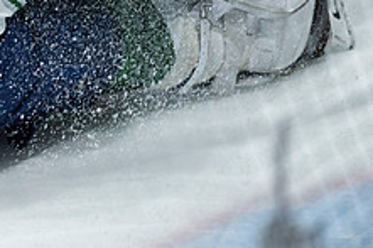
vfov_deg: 0.9
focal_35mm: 1575
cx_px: -113
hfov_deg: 1.3
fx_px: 16306
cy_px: -46
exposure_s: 1/1000
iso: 1600
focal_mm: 600
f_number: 4
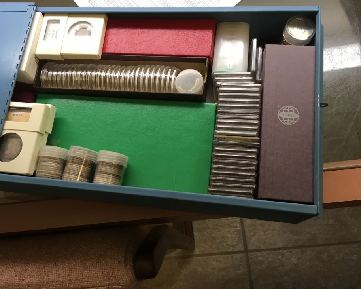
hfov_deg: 57.1
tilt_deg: -69.3
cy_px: 144
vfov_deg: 47.1
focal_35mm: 31
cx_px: 169
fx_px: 331
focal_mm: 4.15
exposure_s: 1/30
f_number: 2.2
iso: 32
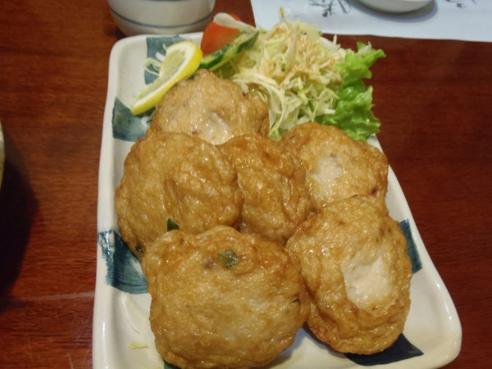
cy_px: 184
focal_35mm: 28
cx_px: 246
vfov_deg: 49.7
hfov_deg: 63.4
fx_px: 398
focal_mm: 5
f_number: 3.9
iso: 250
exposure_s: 1/4
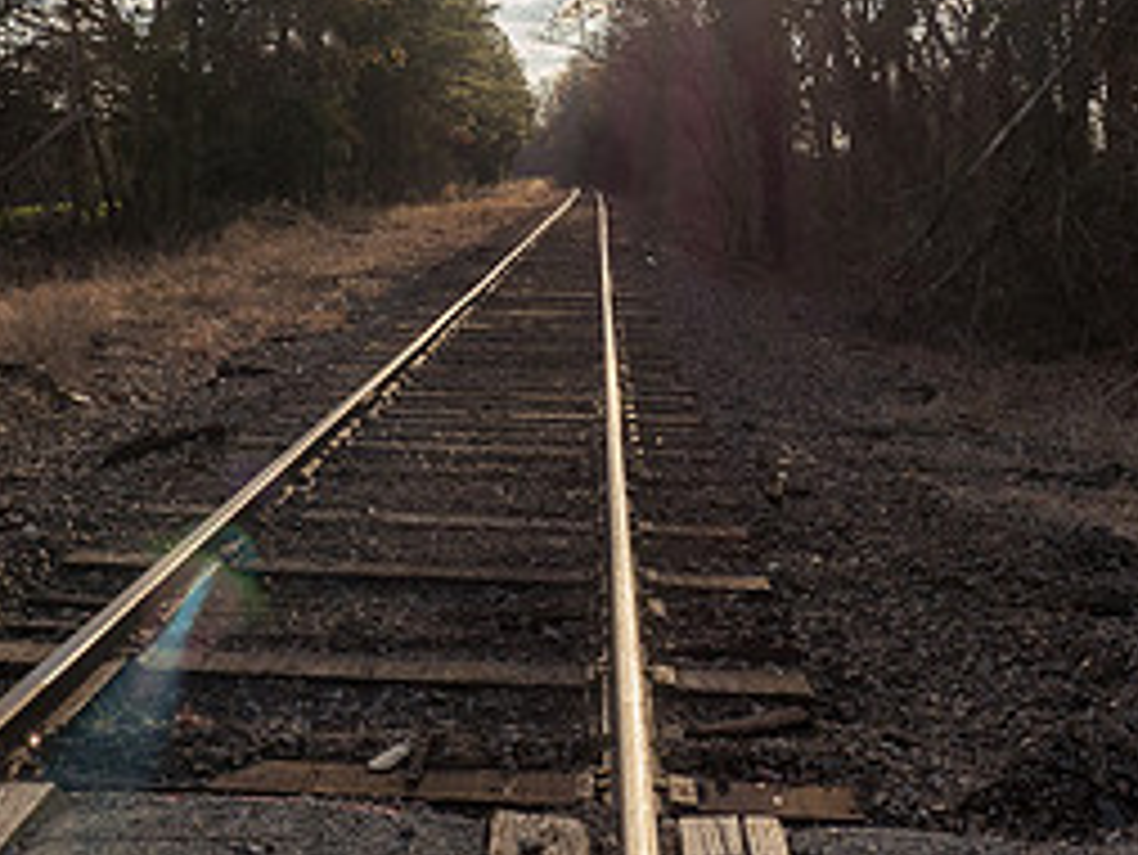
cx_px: 454
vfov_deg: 25.9
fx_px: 1809
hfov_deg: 34.8
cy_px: 115
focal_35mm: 55
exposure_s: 1/320
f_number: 8
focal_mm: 12
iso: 200
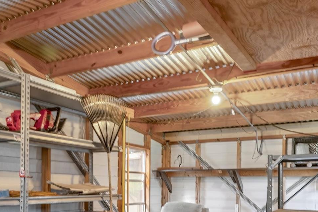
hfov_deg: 54.4
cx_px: 162
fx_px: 309
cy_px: 161
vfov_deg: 36.9
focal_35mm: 35
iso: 320
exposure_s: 1/4
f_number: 8
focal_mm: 14
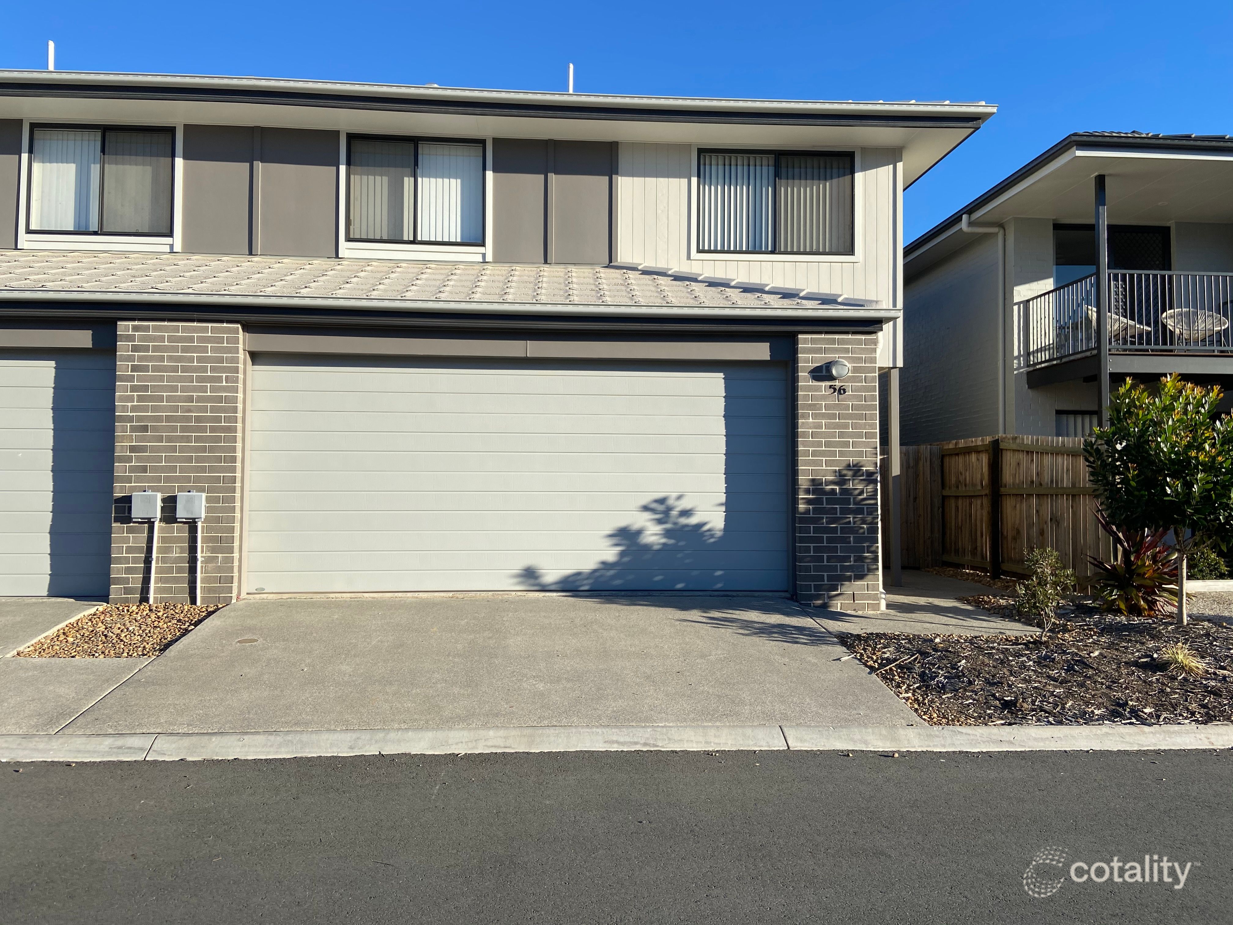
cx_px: 616
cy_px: 462
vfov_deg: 53.1
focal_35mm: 26
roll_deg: +0.5
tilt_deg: +3.0
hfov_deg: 67.3
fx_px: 926
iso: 32
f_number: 1.8
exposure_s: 1/1838
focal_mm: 4.25
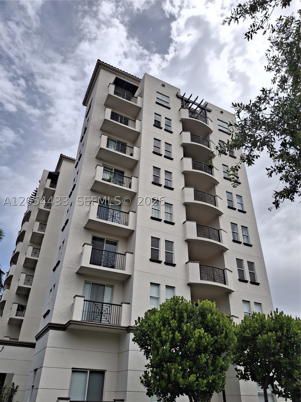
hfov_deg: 54.9
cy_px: 201
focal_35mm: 25
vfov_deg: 69.4
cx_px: 150
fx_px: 290
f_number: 1.8
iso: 32
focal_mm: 4.69
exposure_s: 1/4425
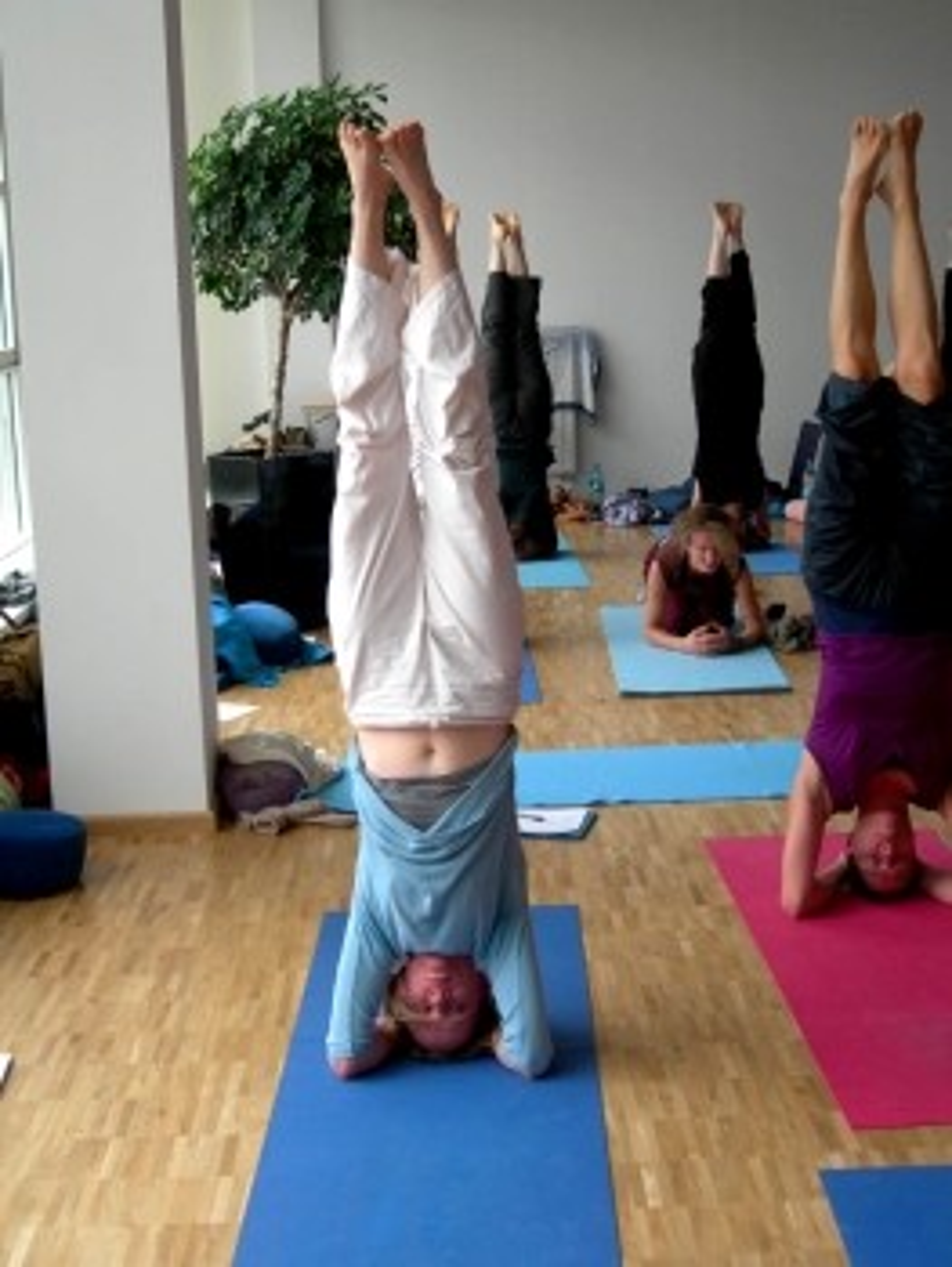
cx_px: 476
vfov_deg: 37.5
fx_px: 1868
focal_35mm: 51
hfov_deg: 28.6
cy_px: 634
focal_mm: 10.6
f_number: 3.2
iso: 50
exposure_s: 1/101
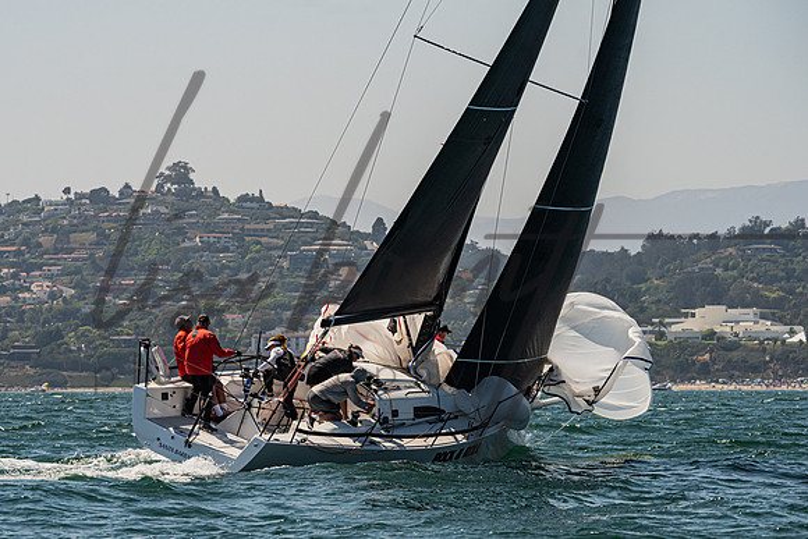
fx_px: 4725
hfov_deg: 9.8
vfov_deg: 6.5
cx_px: 336
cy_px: 278
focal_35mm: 210
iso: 500
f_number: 8
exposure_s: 1/4000
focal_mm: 155
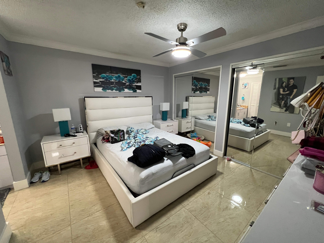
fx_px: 122
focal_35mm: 13
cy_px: 122
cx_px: 162
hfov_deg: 106.2
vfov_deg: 89.9
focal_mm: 1.57
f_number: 1.8
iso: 400
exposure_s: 1/60
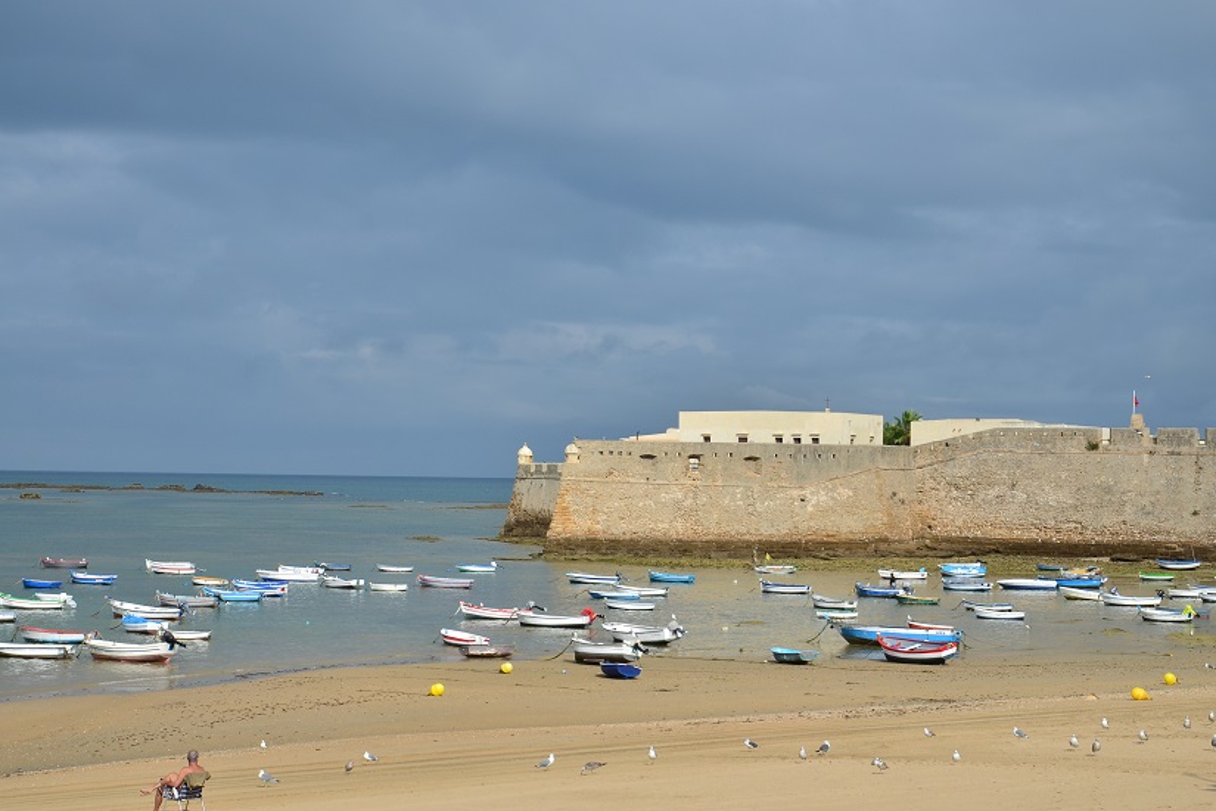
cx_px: 613
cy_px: 405
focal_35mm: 76
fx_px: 2567
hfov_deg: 26.7
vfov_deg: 17.9
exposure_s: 1/1000
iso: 160
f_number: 7.1
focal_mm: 50
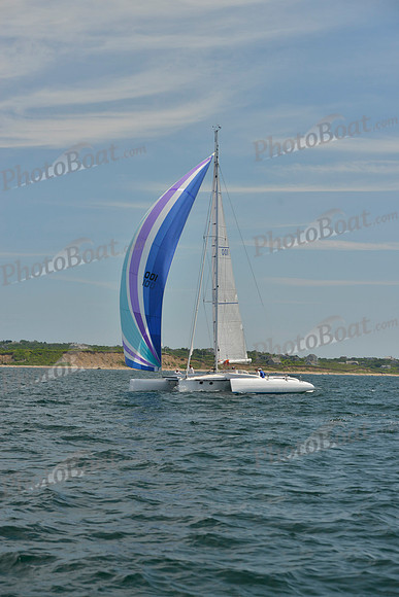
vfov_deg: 22.6
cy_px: 298
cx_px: 200
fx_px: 1495
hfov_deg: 15.2
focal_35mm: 90
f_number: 8
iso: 400
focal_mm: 90
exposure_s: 1/800
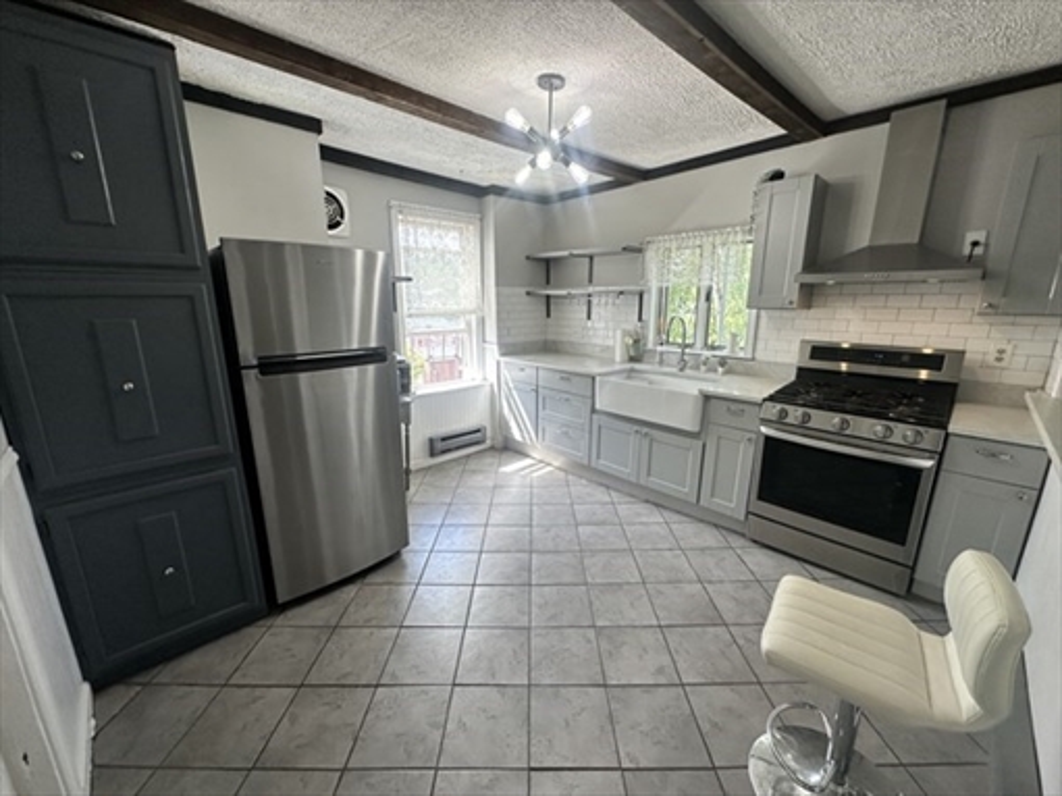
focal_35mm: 14
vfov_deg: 85.7
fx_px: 429
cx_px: 531
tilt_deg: -13.5
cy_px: 398
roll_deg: -0.2
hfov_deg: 102.1
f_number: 2.2
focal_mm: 2.22
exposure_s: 1/120
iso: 80
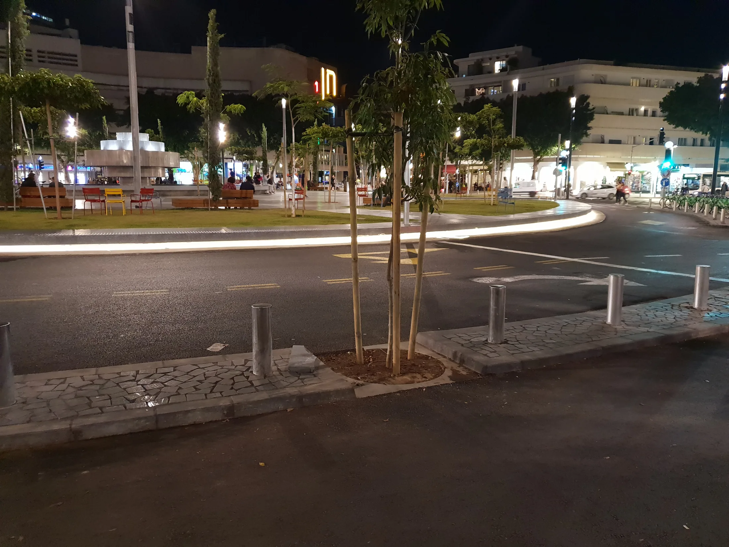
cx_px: 364
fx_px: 548
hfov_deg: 67.3
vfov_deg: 53.1
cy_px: 274
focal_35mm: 26
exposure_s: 1/20
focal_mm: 4.3
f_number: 1.5
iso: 320
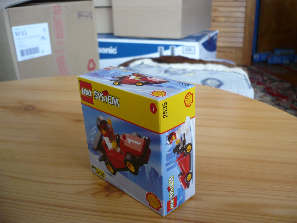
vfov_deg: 40.7
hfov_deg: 52.6
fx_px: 300
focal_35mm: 35
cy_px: 112
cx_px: 148
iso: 160
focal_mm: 5.8
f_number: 2.8
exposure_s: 1/30
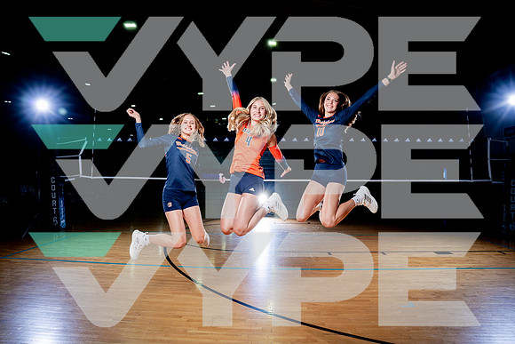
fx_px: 347
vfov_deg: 52.7
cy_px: 172
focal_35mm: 24
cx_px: 258
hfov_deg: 73.2
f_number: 7.1
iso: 400
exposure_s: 1/250
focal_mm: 24
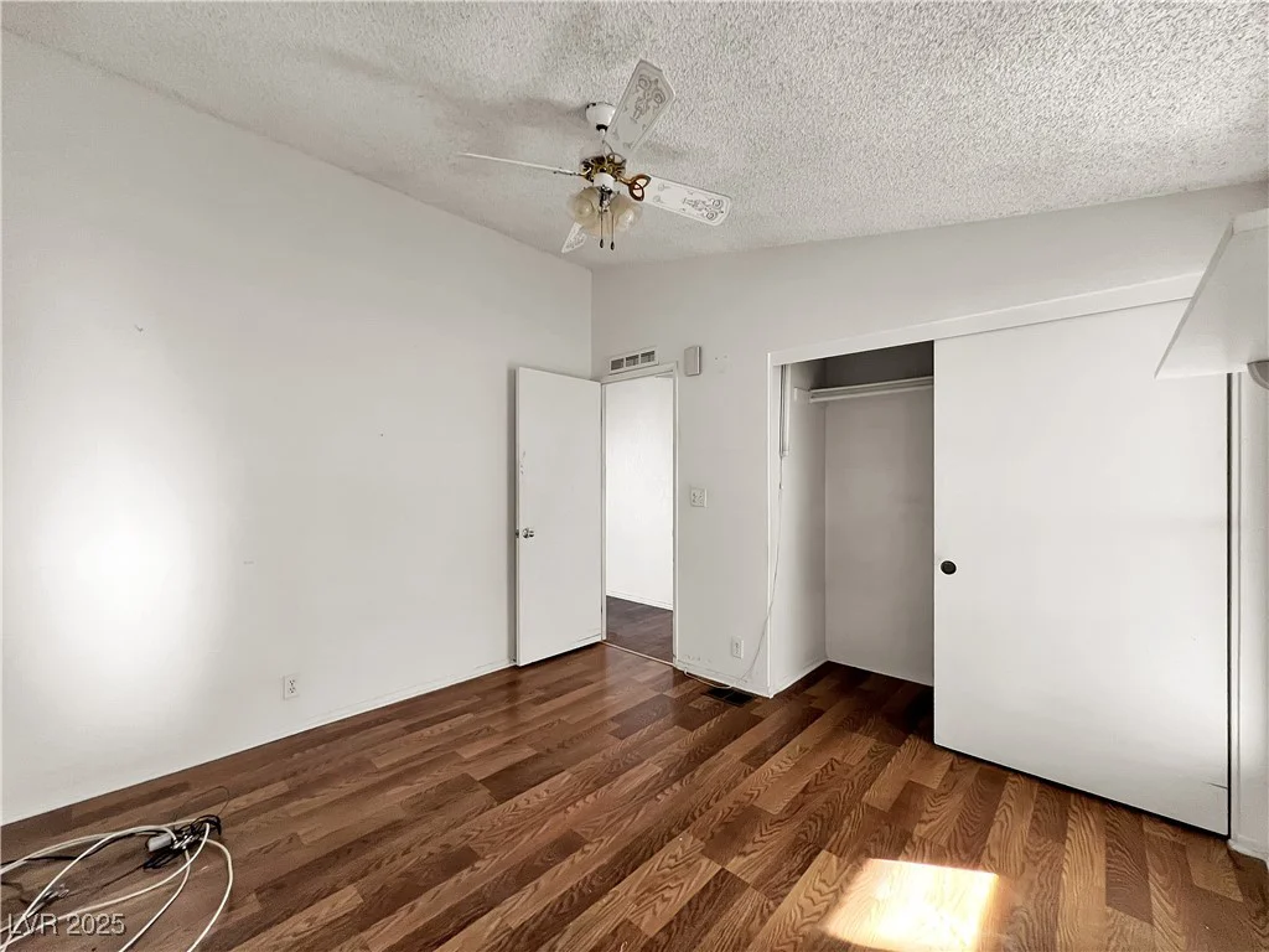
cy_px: 476
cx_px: 634
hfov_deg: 106.2
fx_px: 477
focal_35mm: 13
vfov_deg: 89.9
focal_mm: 1.57
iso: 250
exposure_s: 1/79
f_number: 1.8
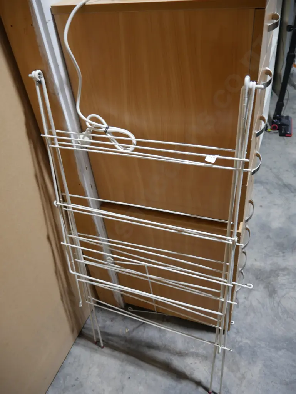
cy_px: 197
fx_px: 319
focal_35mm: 28
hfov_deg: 49.8
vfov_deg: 63.4
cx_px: 148
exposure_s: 1/60
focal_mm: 14
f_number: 3.5
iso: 250
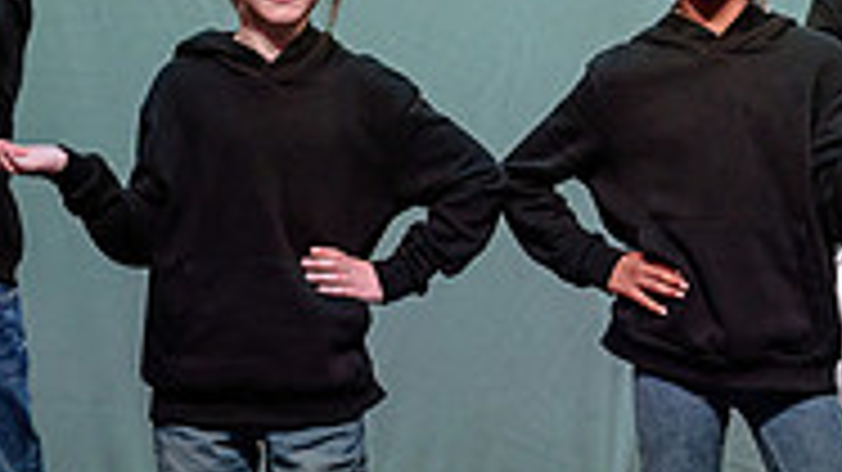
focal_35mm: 631
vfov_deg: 1.9
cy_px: 34
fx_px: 14082
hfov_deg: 3.4
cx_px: 482
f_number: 2.8
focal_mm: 155
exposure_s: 1/500
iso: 1600
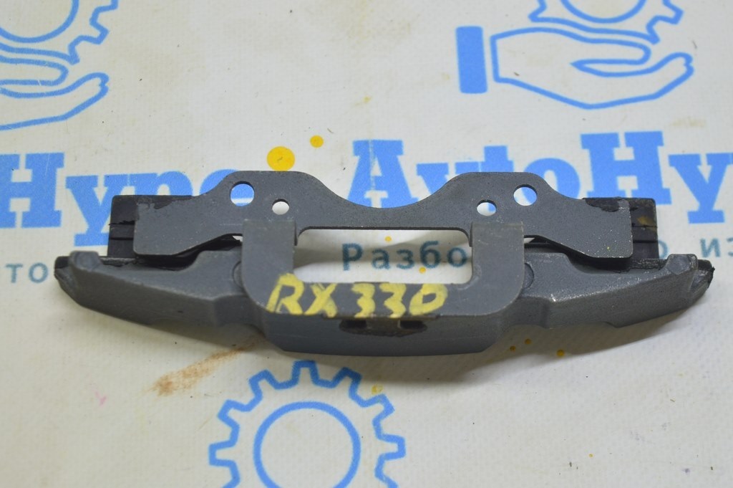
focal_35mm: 82
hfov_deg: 24.6
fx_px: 1678
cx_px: 366
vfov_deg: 16.5
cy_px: 244
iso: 400
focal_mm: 55
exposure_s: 1/20
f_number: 5.6
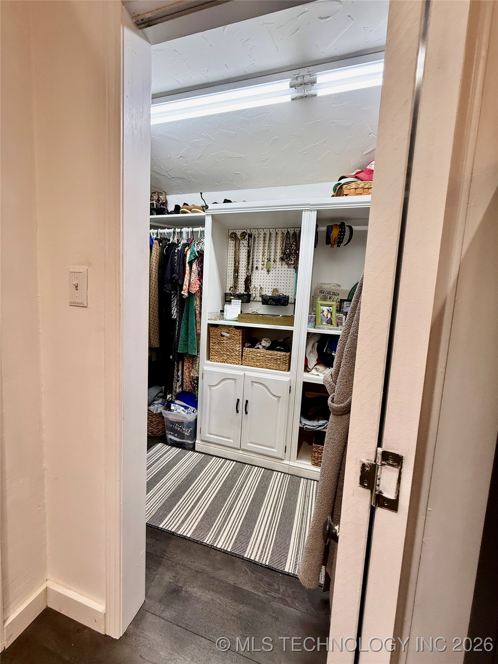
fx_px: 269
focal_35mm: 14
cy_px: 332
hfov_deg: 85.7
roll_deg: -3.6
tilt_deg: -6.2
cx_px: 249
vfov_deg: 102.1
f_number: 2.2
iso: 200
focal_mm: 2.22
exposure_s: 1/120
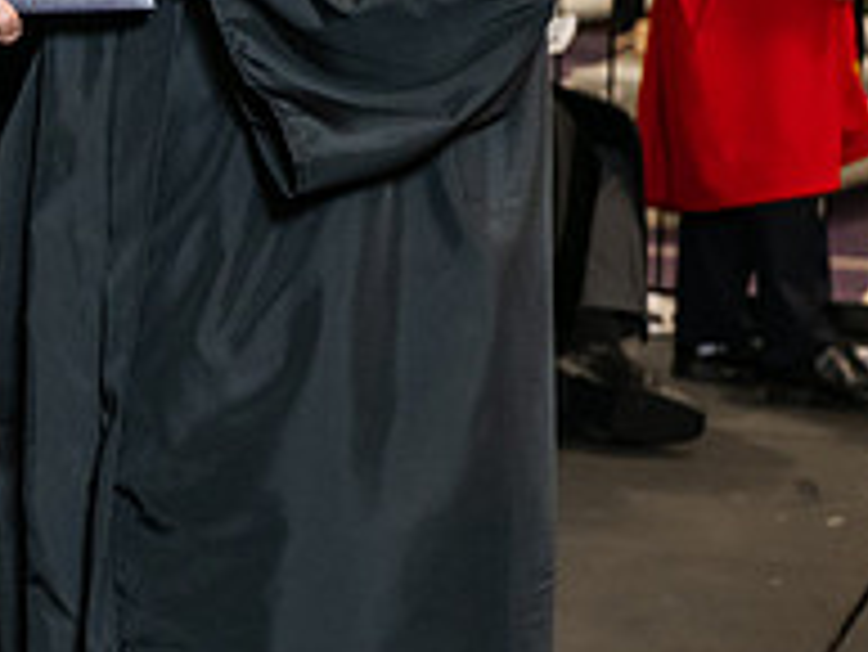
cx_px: -135
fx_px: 5068
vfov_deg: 7.3
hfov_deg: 9.7
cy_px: -155
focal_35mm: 202
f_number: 5
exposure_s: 1/200
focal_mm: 70
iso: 2500
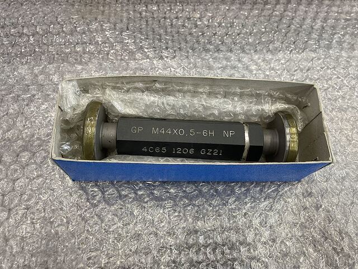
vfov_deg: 49.7
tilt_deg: -65.4
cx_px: 179
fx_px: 290
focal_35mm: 28
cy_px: 134
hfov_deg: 63.4
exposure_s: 1/60
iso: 160
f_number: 1.8
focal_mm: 3.99
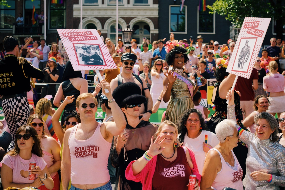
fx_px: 325
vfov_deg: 32.6
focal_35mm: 41
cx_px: 142
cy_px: 95
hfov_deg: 47.4
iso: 160
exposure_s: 1/2200
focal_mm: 27
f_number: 2
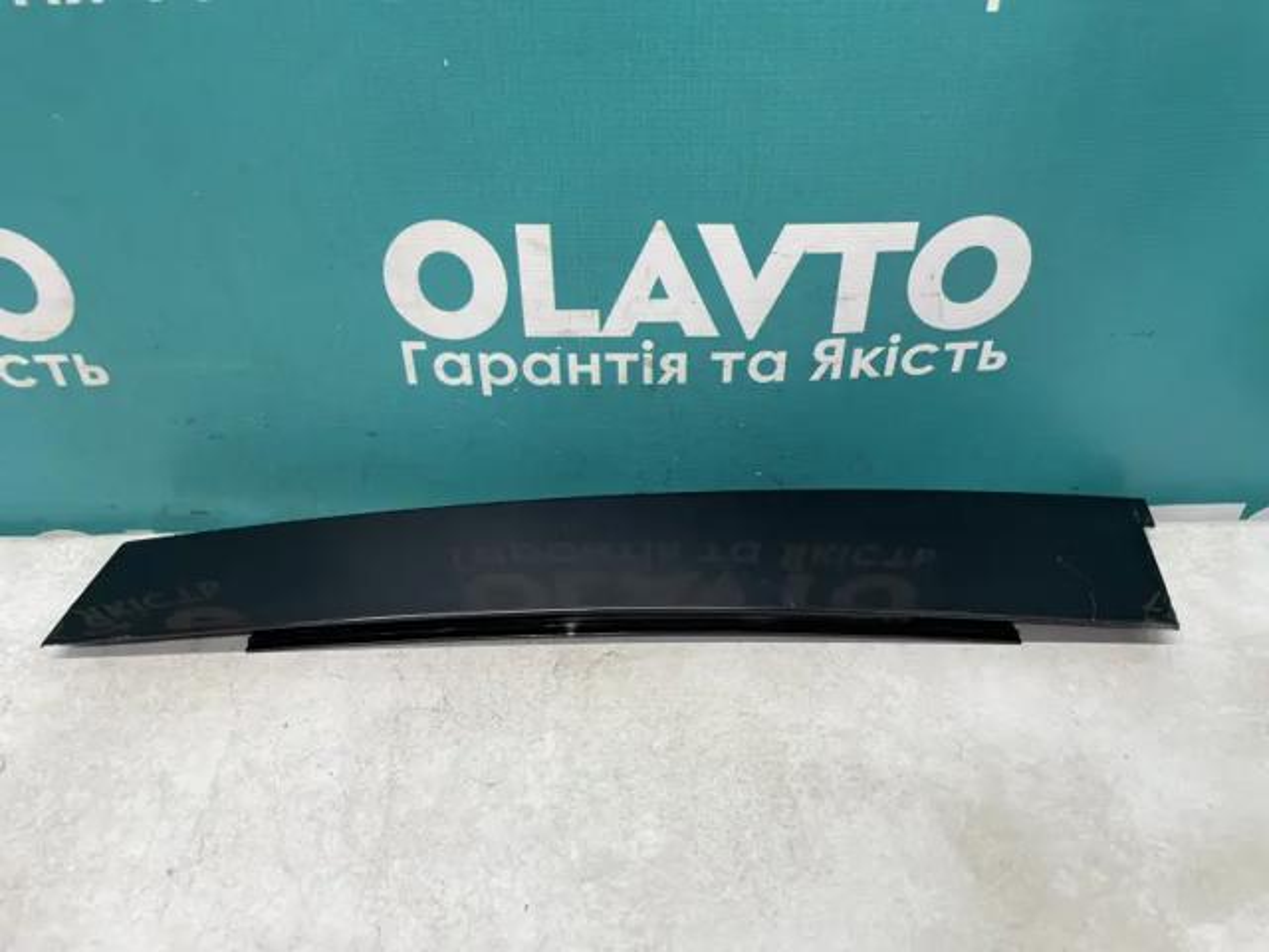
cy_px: 476
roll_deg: +2.1
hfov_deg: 67.3
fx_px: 953
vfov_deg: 53.1
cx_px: 634
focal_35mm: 26
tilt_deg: -37.4
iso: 125
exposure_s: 1/100
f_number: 1.6
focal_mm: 4.2
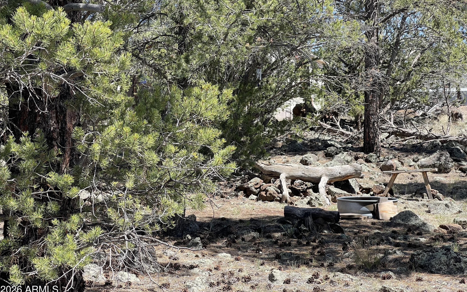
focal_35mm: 68
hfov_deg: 30.2
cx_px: 233
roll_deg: +0.2
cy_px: 130
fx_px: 866
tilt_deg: +1.0
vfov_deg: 19.1
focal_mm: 7.5
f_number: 2.2
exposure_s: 1/316
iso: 20
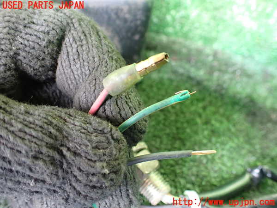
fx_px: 240
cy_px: 104
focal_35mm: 30
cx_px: 138
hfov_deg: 60.0
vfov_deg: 46.8
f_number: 2.3
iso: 800
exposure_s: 1/100
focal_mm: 5.4
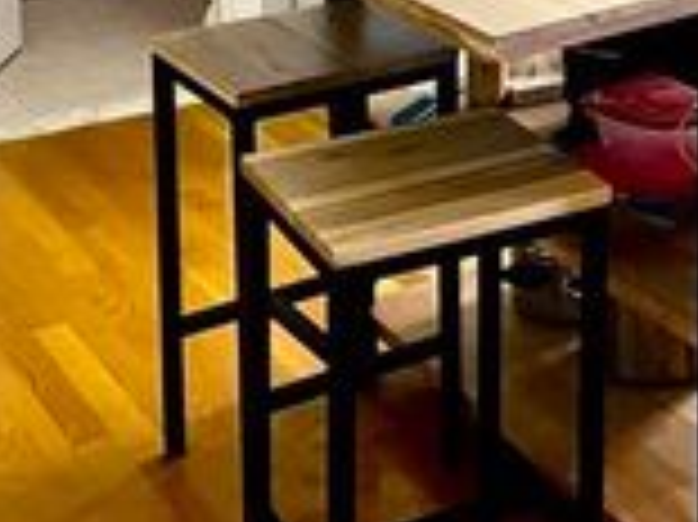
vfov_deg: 16.2
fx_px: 1692
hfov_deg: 20.9
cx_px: 937
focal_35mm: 84
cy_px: -241
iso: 160
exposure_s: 1/60
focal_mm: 4.25
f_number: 1.8
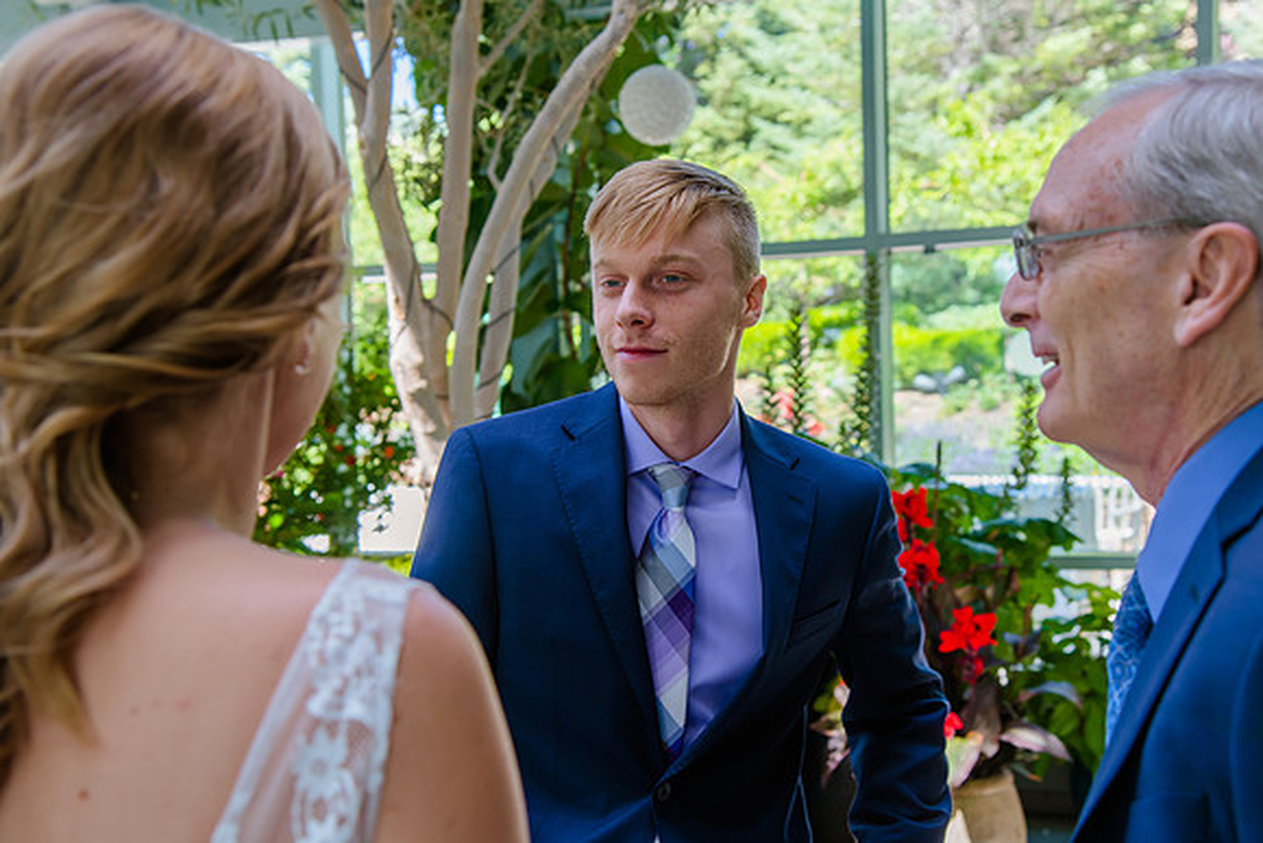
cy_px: 430
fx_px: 1856
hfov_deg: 37.6
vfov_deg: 25.6
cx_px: 665
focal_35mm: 53
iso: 320
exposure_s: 1/80
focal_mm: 50
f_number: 5.6
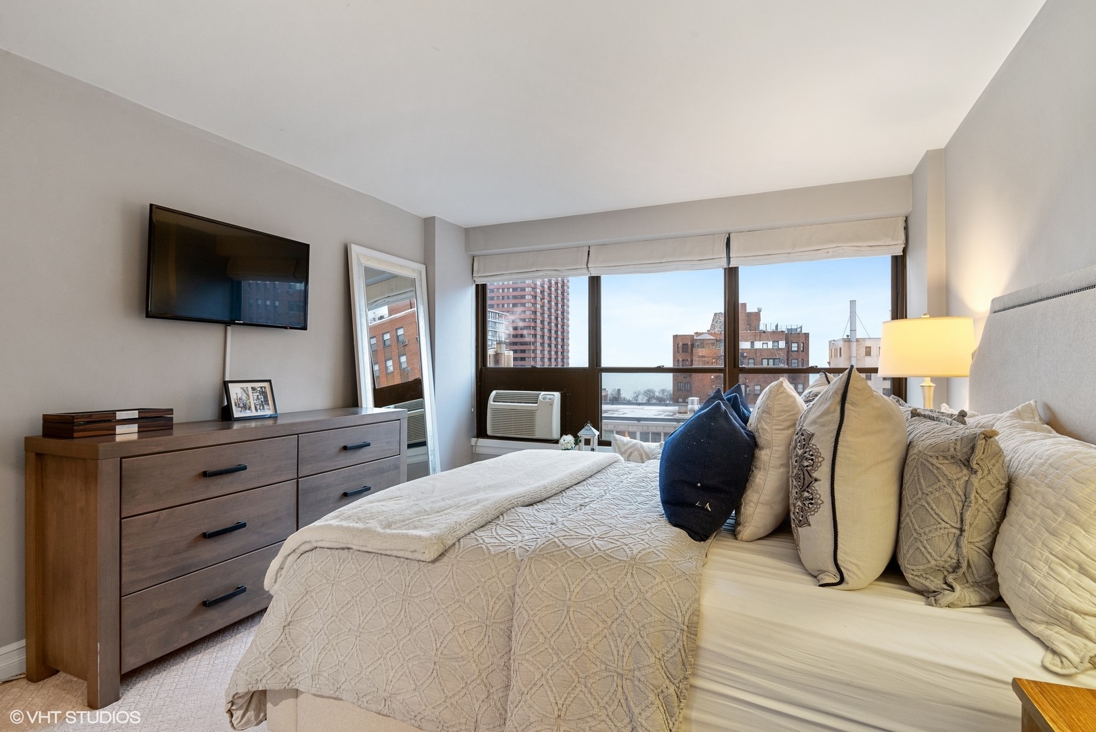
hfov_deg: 93.3
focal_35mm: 17
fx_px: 518
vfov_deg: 70.5
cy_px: 366
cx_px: 548
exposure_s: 1
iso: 400
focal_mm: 17
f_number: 8
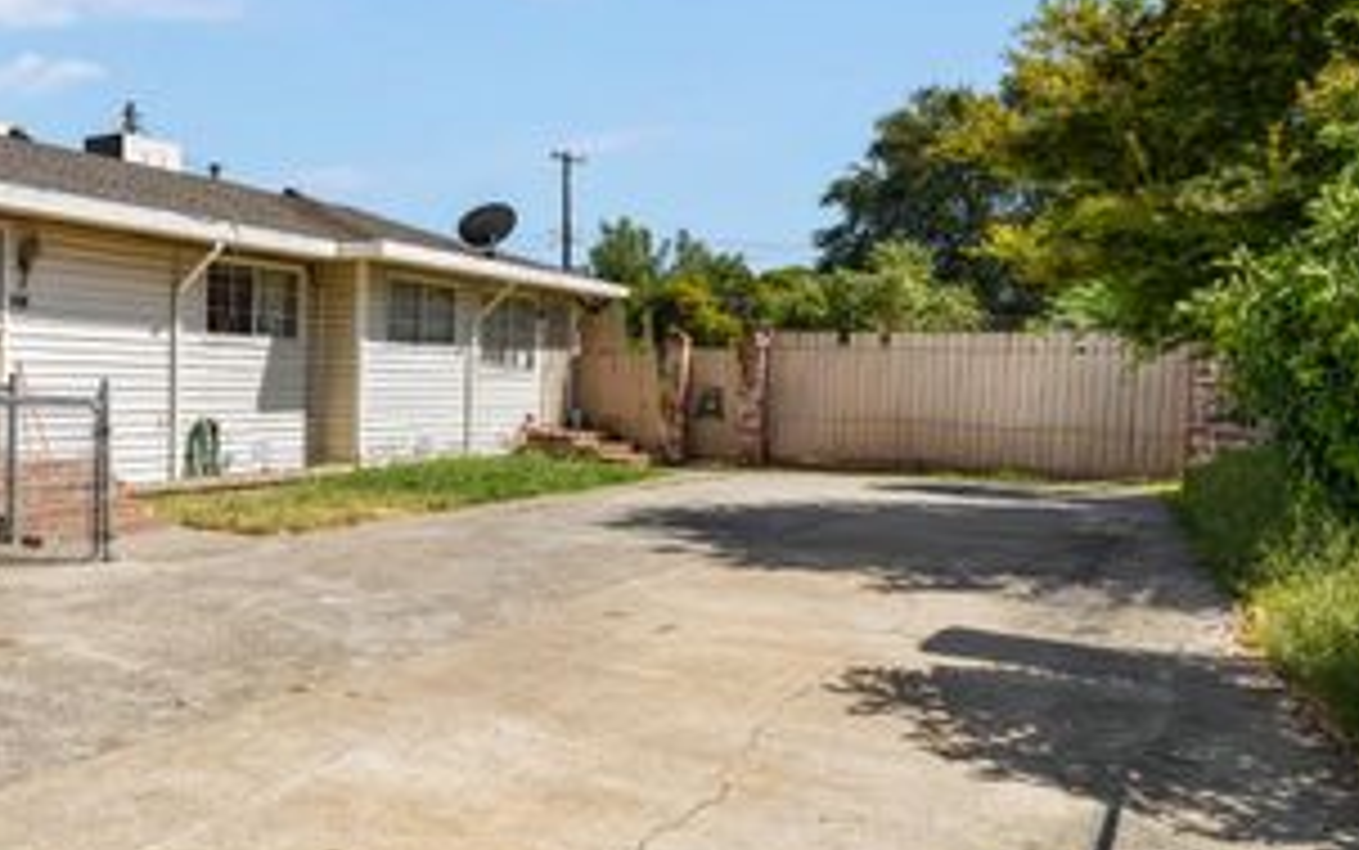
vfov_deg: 39.4
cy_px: 367
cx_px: 252
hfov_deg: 55.0
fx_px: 1186
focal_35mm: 32
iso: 320
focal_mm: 19
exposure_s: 1/60
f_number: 7.1
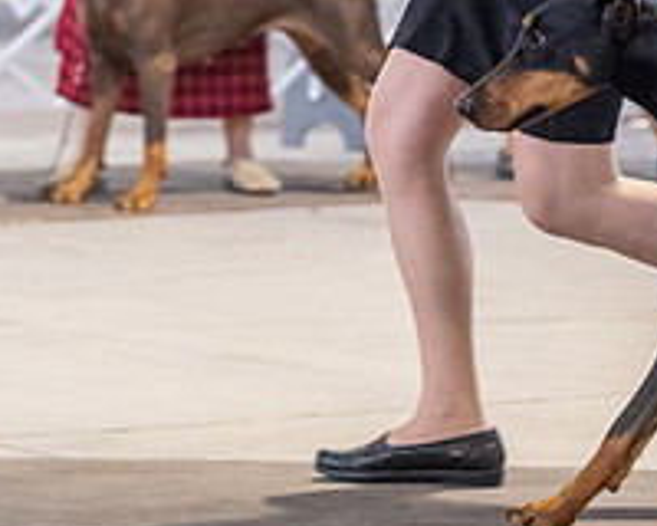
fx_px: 5620
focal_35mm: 289
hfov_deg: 6.6
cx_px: 843
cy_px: -53
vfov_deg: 5.3
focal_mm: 91
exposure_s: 1/320
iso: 6400
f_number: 3.5
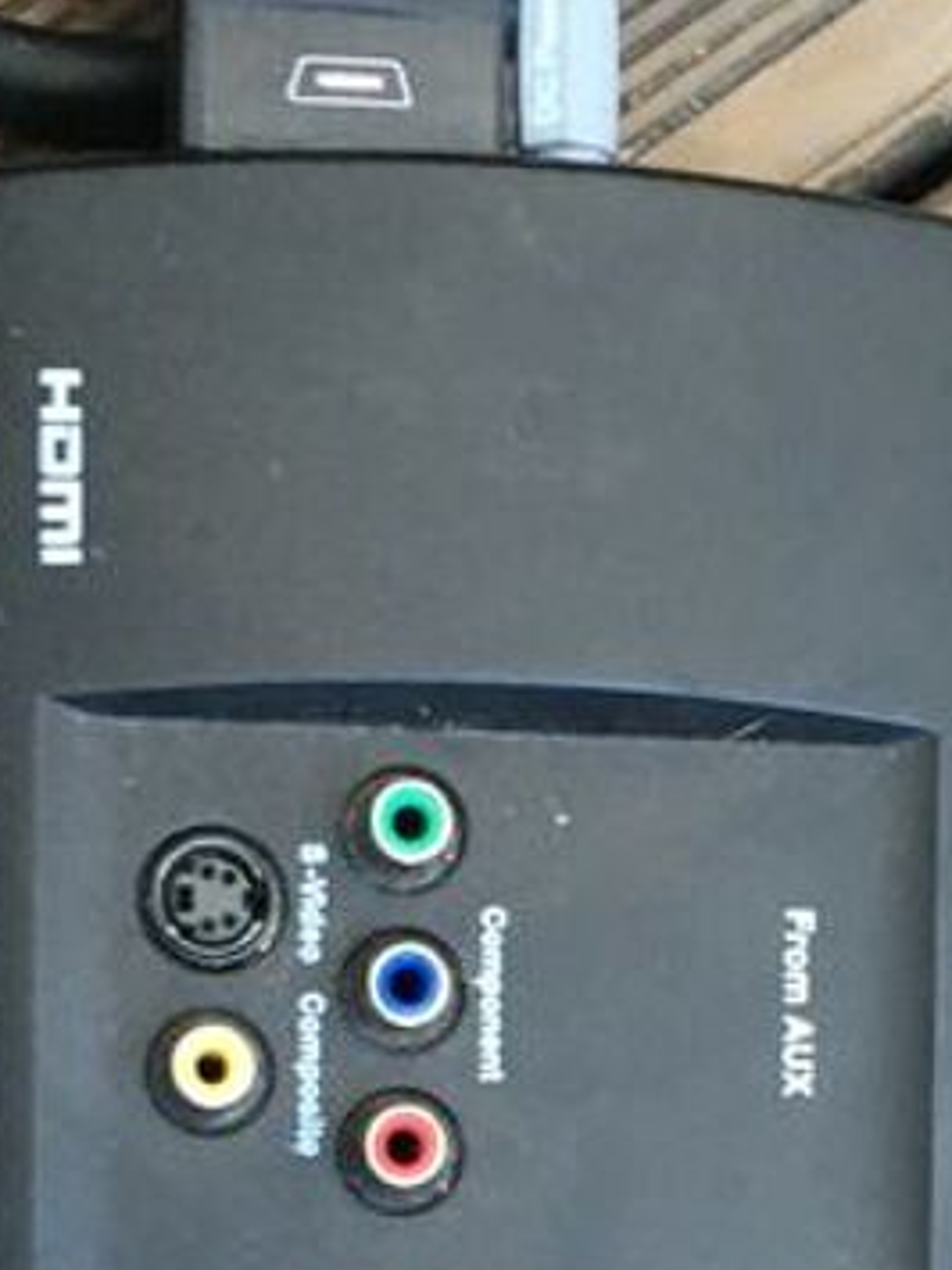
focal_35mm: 109
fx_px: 3999
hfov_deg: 13.6
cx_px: 419
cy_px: 1751
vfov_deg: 16.8
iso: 125
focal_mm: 4.15
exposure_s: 1/33
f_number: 2.2
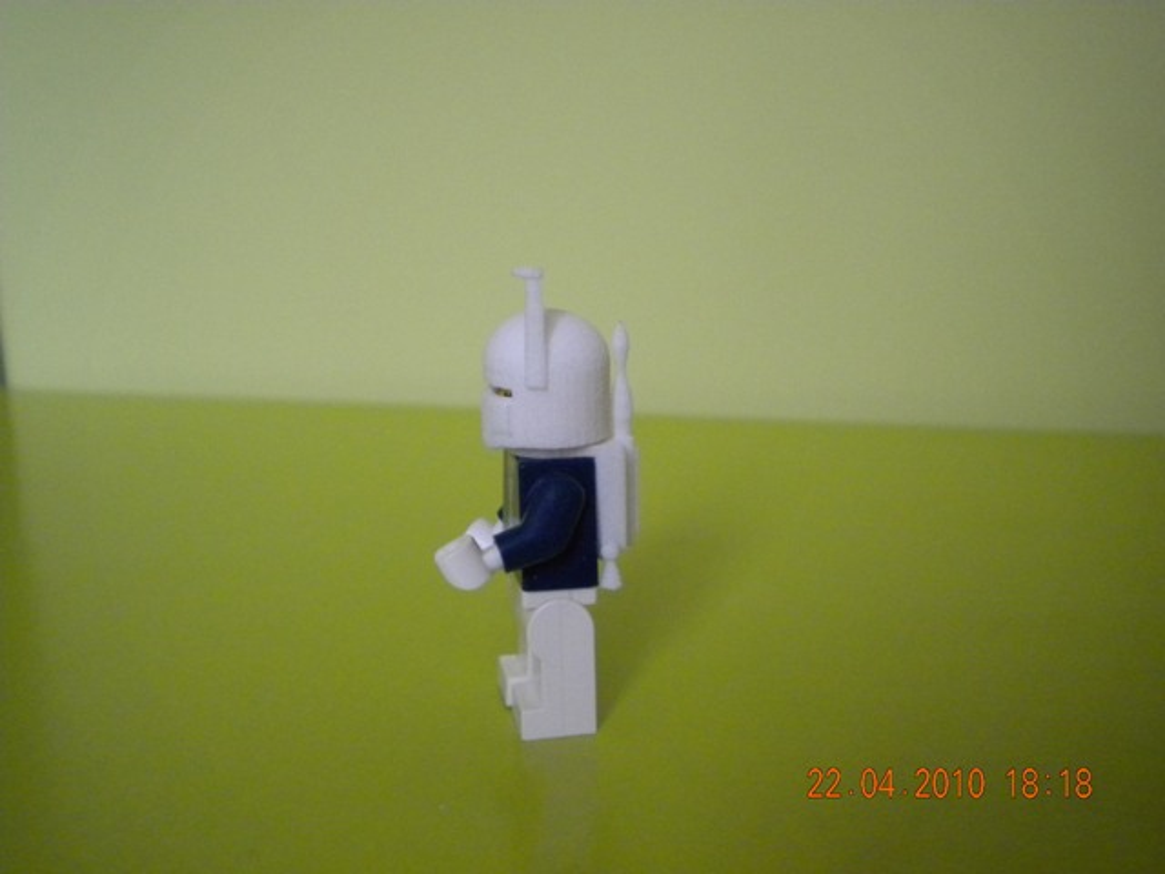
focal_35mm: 41
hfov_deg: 45.8
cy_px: 437
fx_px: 1380
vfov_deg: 35.1
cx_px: 582
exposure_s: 1/66.2
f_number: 3.5
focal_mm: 7.4
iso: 590
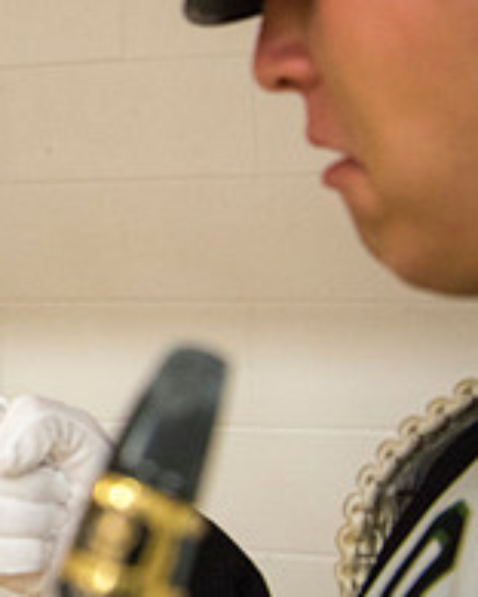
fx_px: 1185
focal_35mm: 67
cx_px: -297
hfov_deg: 19.1
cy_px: 164
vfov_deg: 28.0
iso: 2000
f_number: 3.2
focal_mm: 24
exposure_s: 1/500
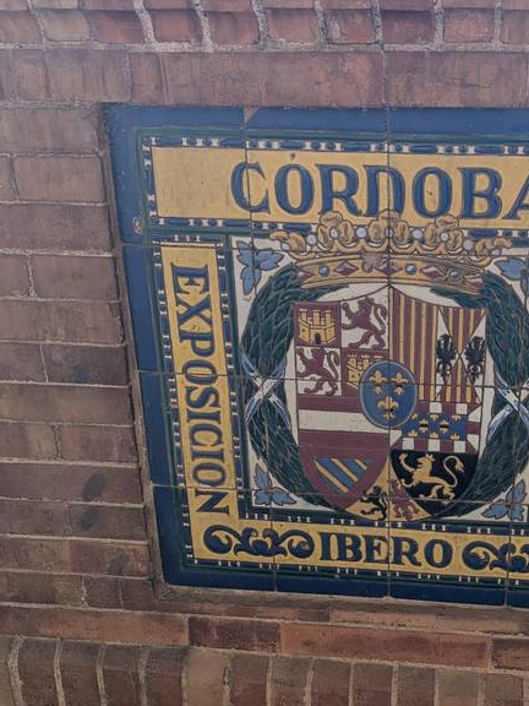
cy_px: 454
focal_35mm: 40
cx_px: 407
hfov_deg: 35.1
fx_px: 815
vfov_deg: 46.3
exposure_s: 1/100
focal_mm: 4.53
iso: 46
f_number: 1.7
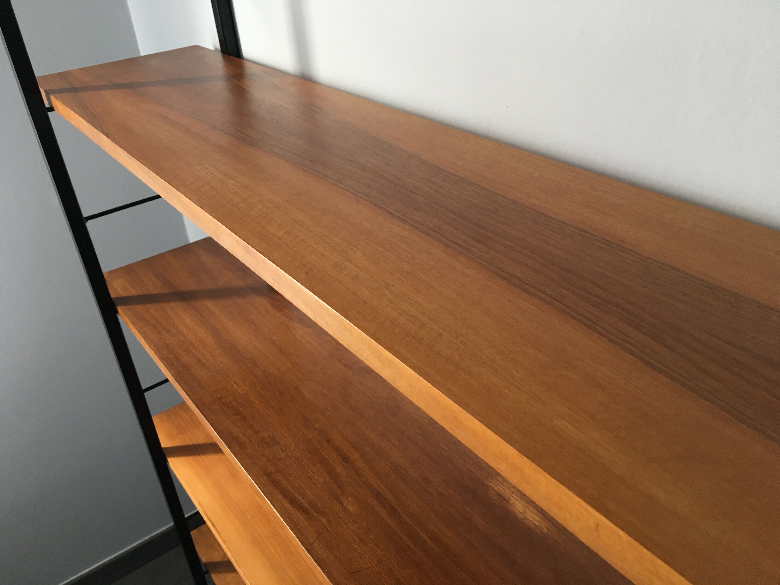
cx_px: 390
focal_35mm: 29
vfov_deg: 48.2
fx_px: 653
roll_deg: +4.9
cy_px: 292
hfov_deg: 61.7
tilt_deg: -31.2
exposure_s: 1/33
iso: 80
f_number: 2.2
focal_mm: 4.15
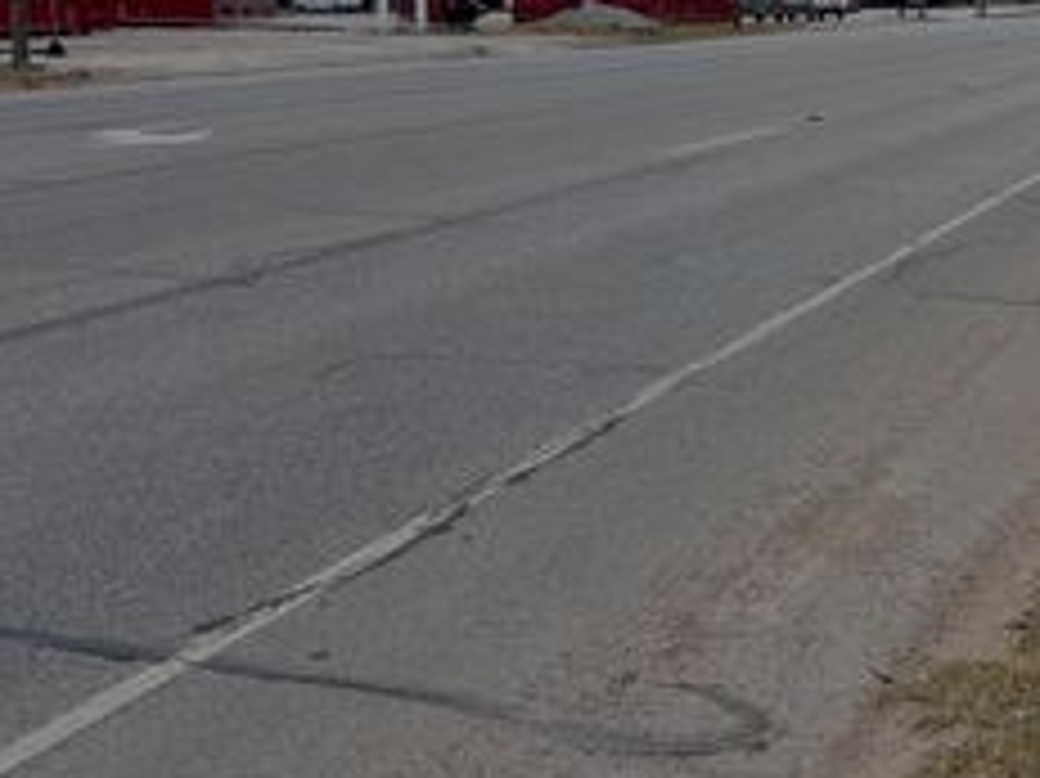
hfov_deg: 35.6
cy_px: 88
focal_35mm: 52
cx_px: 833
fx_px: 1561
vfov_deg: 27.1
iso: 80
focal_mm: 6.76
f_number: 1.78
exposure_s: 1/9091
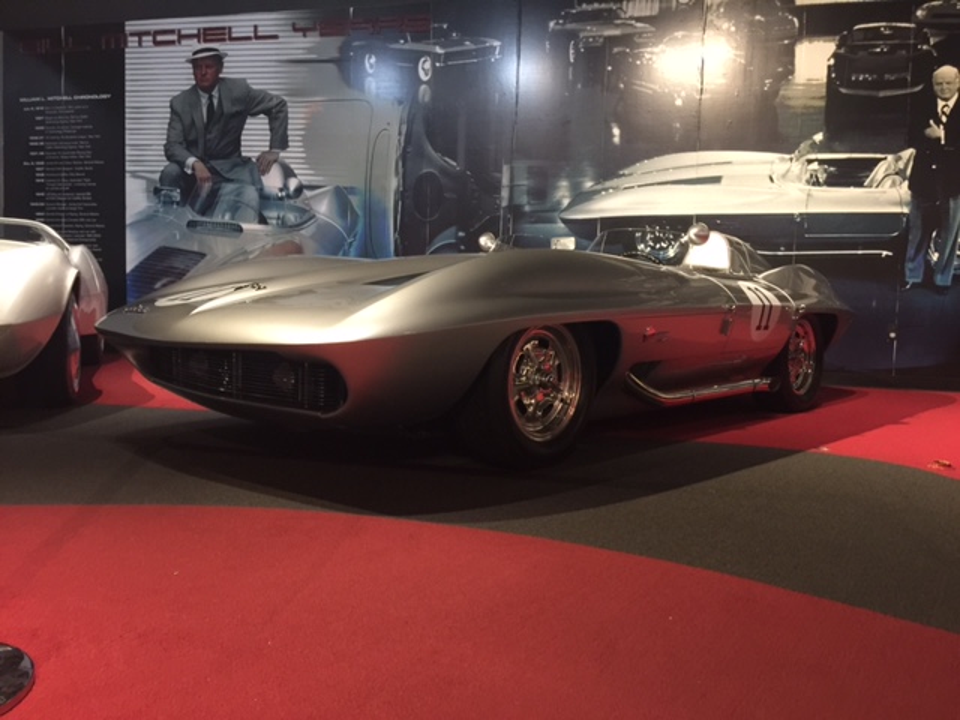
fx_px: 804
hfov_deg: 61.7
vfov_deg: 48.2
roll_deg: -2.3
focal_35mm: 29
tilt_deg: -3.2
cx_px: 480
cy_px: 360
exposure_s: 1/8
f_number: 2.2
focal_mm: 4.15
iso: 125
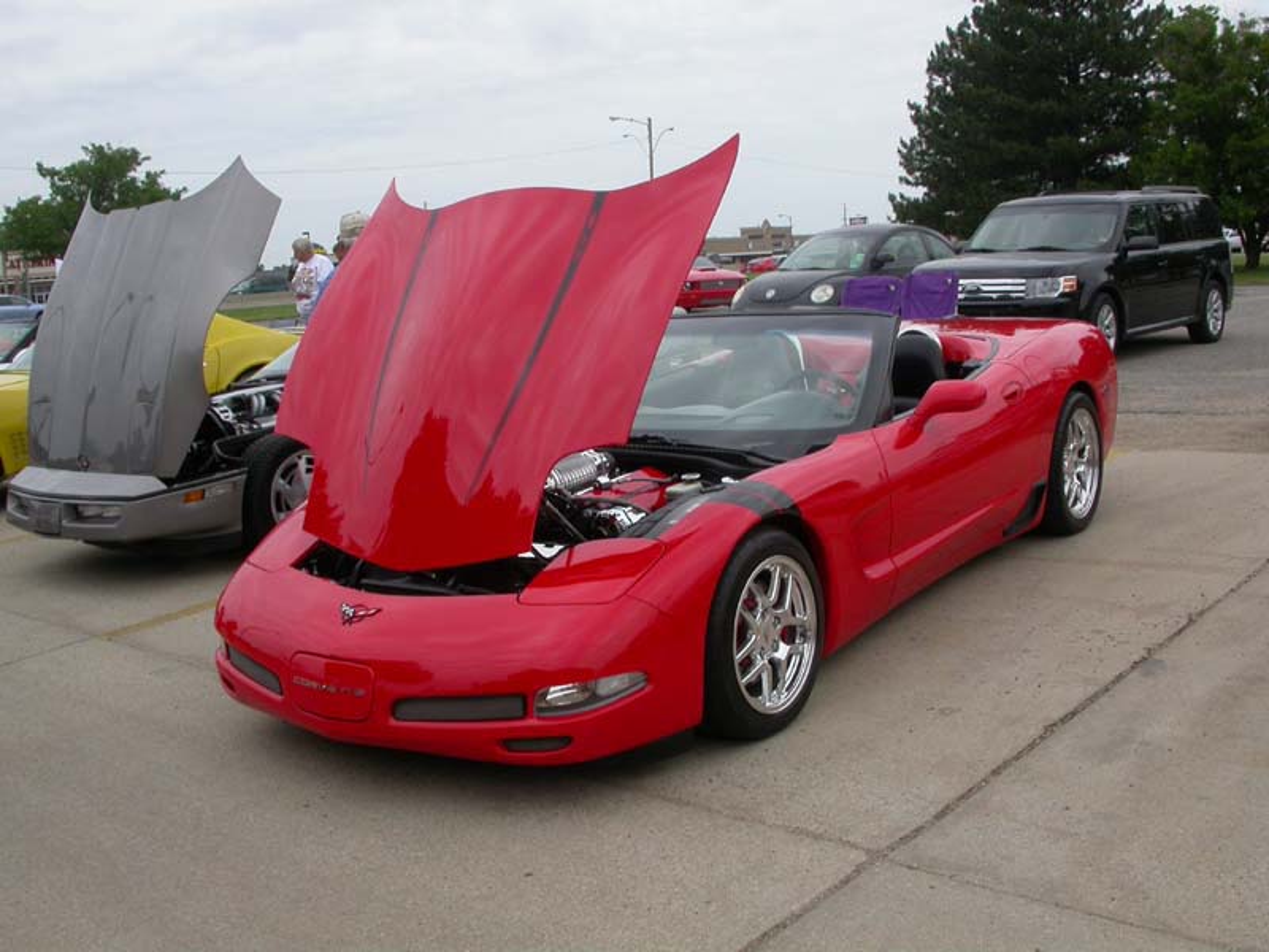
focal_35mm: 38
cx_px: 634
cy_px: 476
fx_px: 1393
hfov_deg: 49.0
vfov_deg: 37.7
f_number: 7.5
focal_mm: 7.85
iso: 100
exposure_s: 1/301
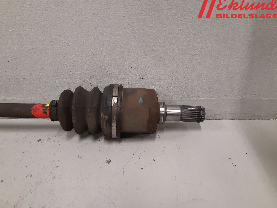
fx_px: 216
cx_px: 140
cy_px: 102
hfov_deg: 65.3
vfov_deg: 51.4
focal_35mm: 27
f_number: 1.7
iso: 160
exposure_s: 1/50
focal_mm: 3.93
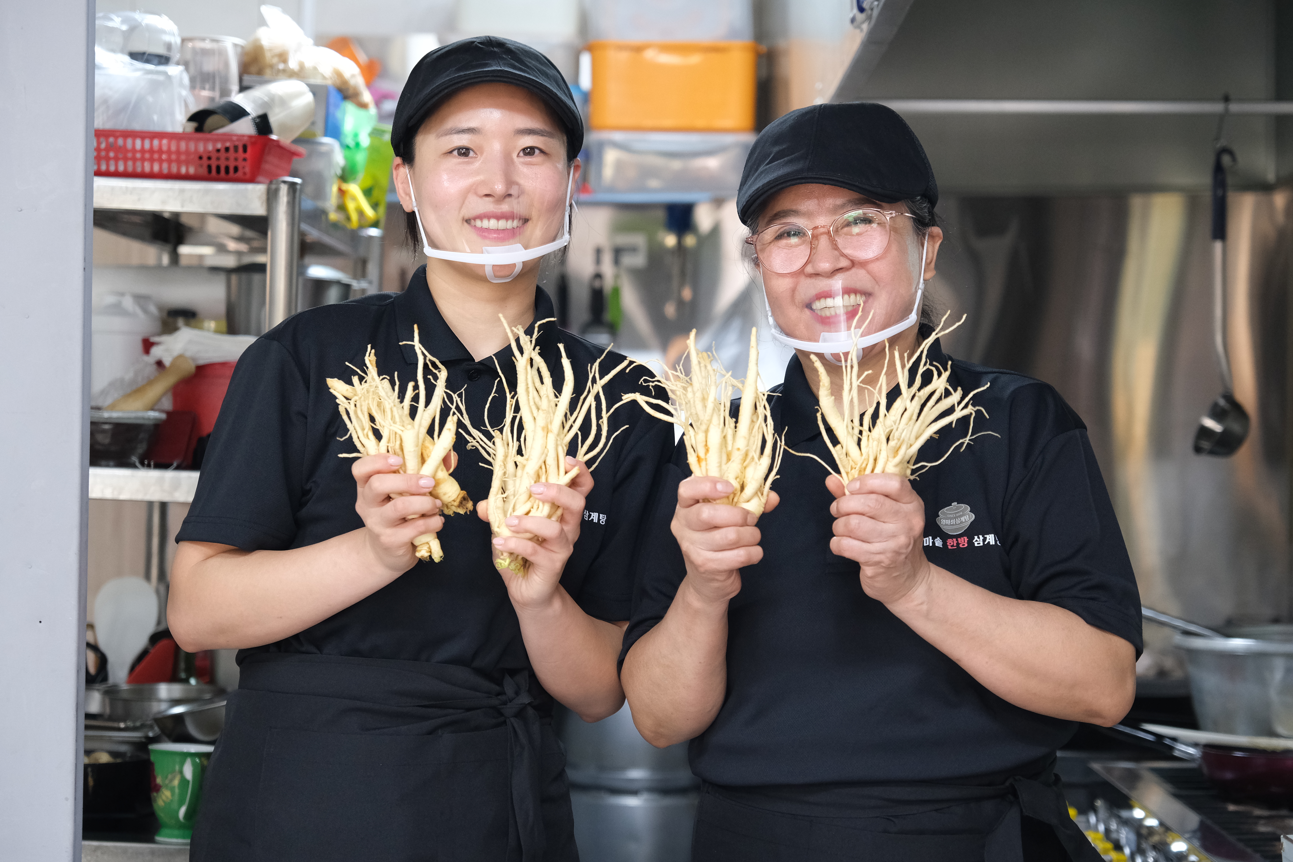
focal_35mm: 87
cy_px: 428
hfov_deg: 23.4
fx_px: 3125
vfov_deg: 15.7
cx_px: 630
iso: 1600
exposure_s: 1/160
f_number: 2.8
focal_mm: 55
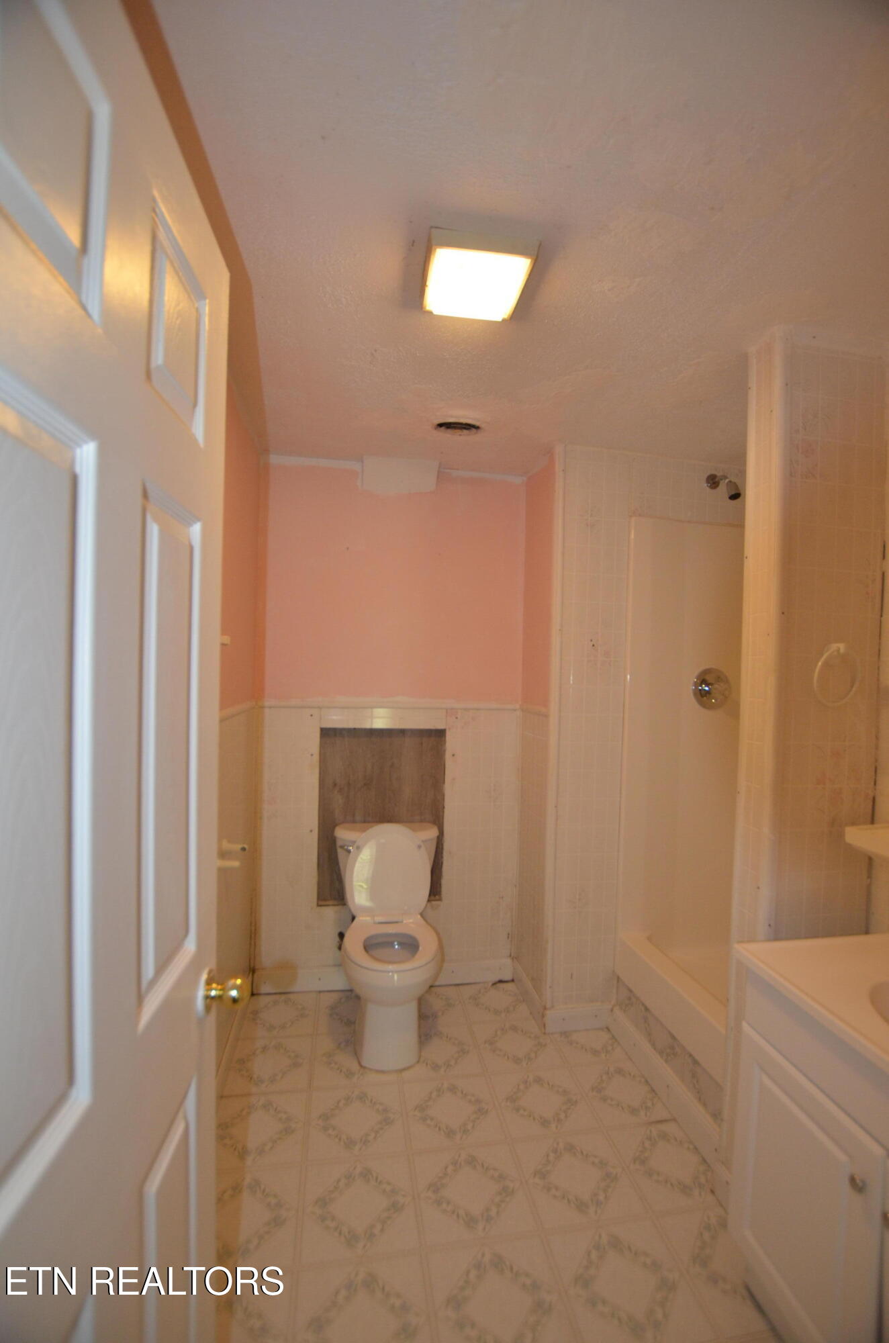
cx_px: 444
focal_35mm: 15
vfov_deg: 100.5
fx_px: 558
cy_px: 672
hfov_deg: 77.1
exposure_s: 1/60
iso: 720
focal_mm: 10
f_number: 3.5
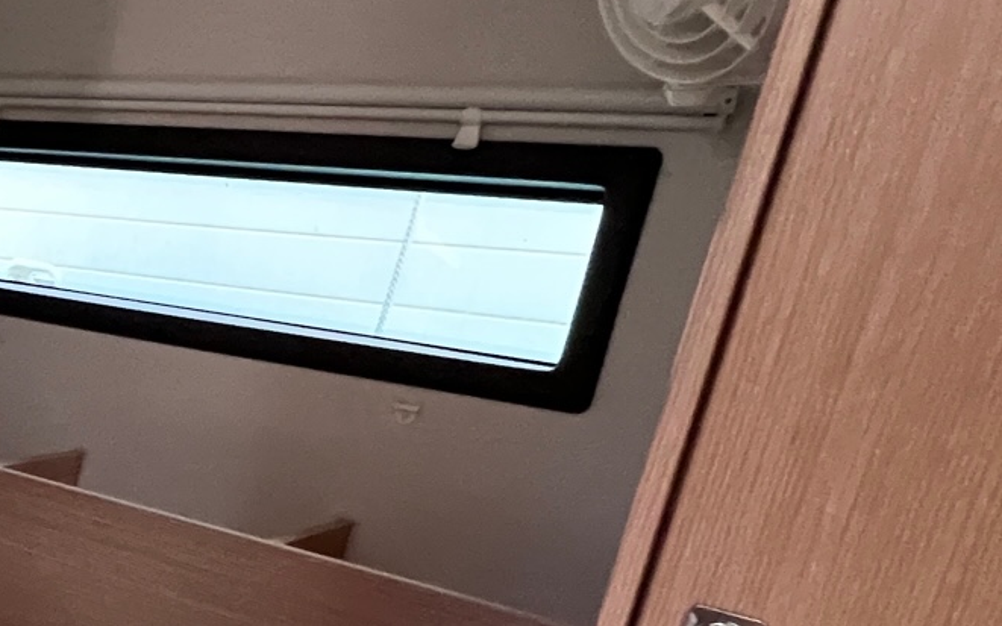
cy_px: 529
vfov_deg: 29.6
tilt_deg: -17.6
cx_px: -259
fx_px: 1147
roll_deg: -6.0
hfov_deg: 35.0
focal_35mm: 42
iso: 500
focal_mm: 1.57
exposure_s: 1/60
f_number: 1.8
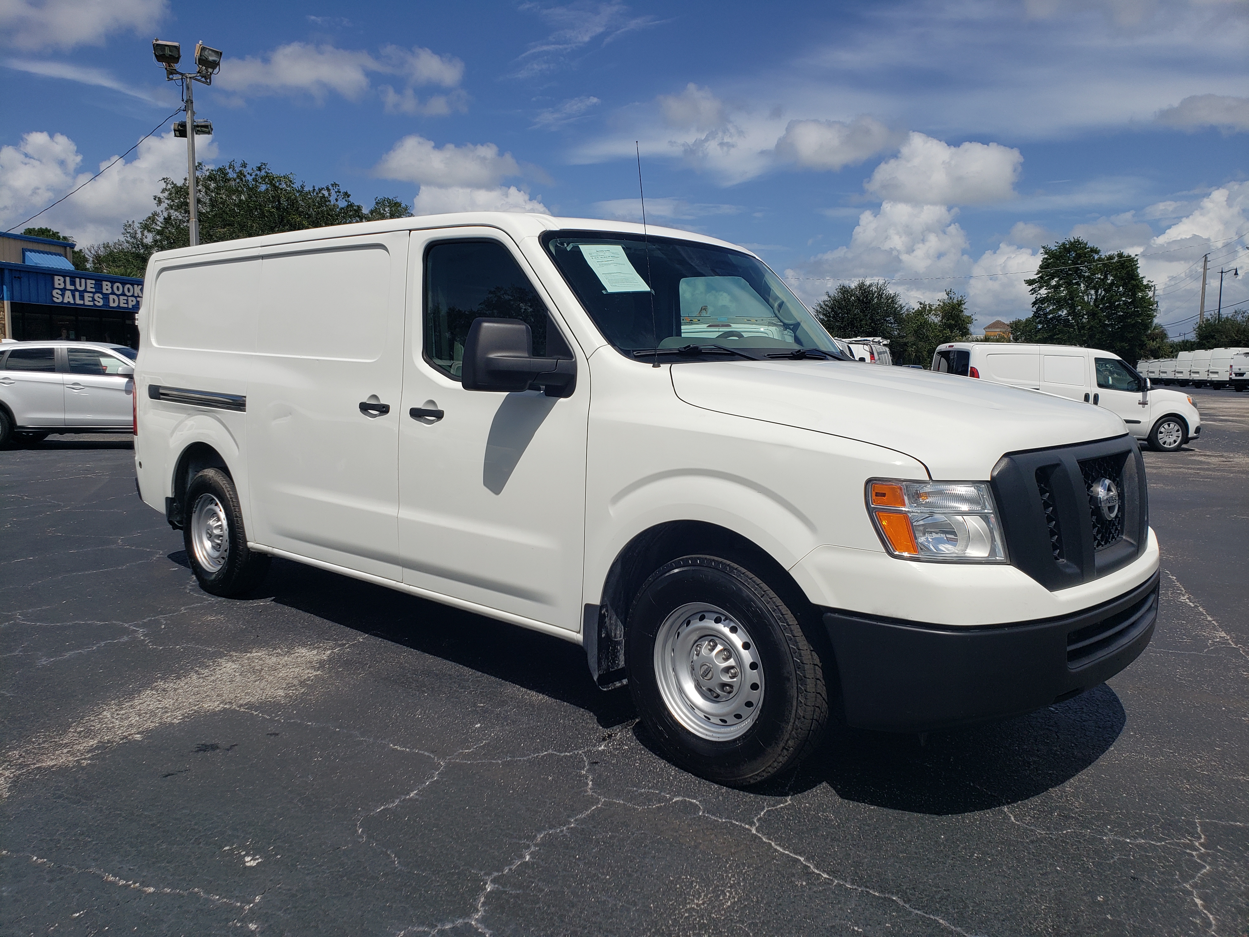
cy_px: 468
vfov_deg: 53.1
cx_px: 624
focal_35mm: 26
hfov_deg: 67.3
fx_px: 938
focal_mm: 4.3
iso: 50
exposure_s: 1/3967
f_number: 2.4
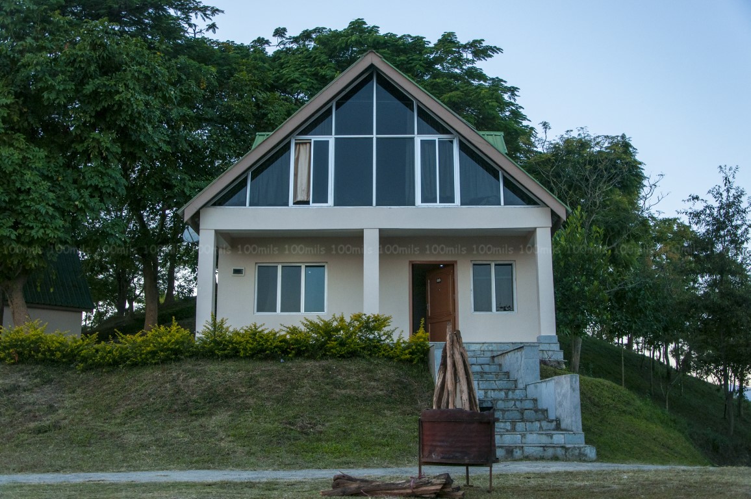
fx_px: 781
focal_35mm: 38
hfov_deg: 51.3
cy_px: 250
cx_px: 376
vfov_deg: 35.4
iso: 200
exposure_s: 1/400
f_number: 4
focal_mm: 25
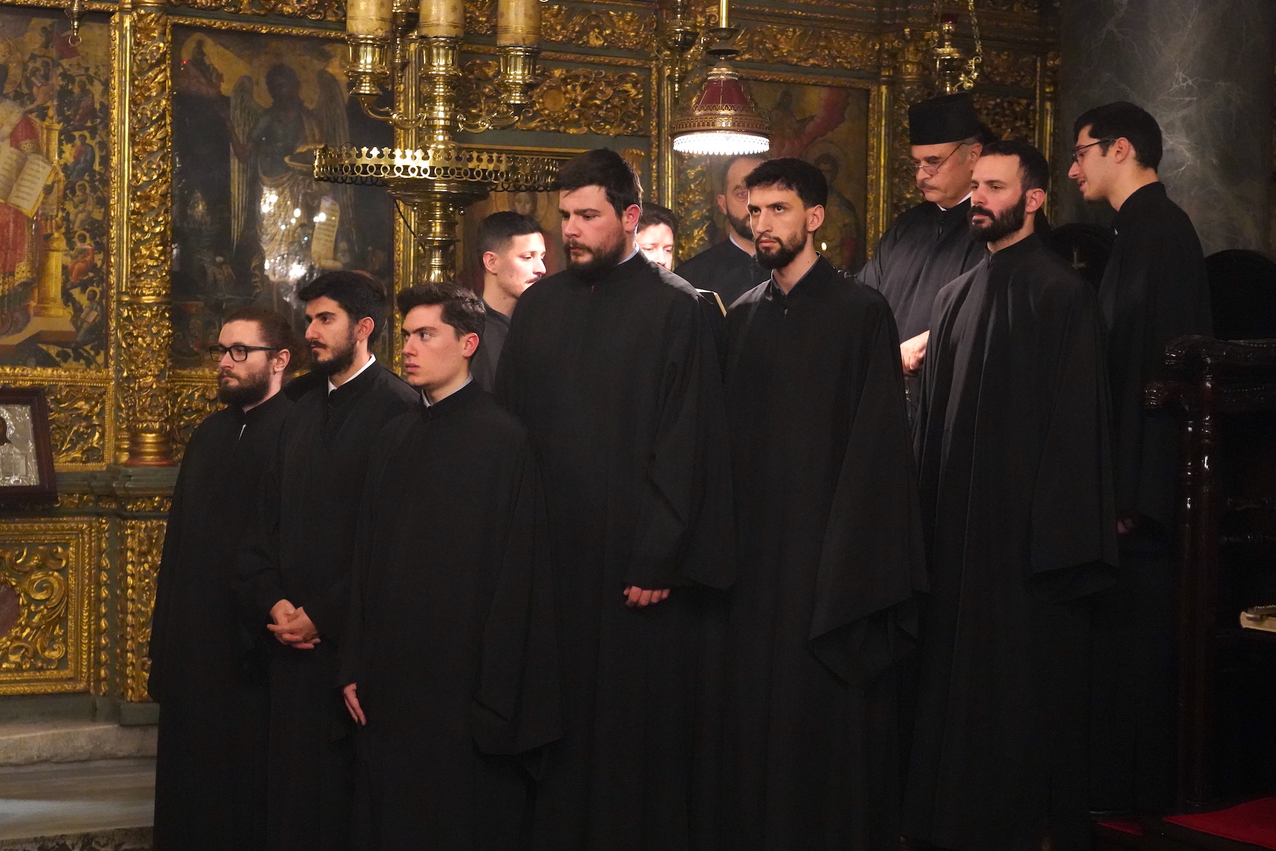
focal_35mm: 59
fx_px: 2091
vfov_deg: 23.0
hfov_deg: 33.9
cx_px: 638
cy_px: 426
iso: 16000
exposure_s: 1/125
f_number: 5.6
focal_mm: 59
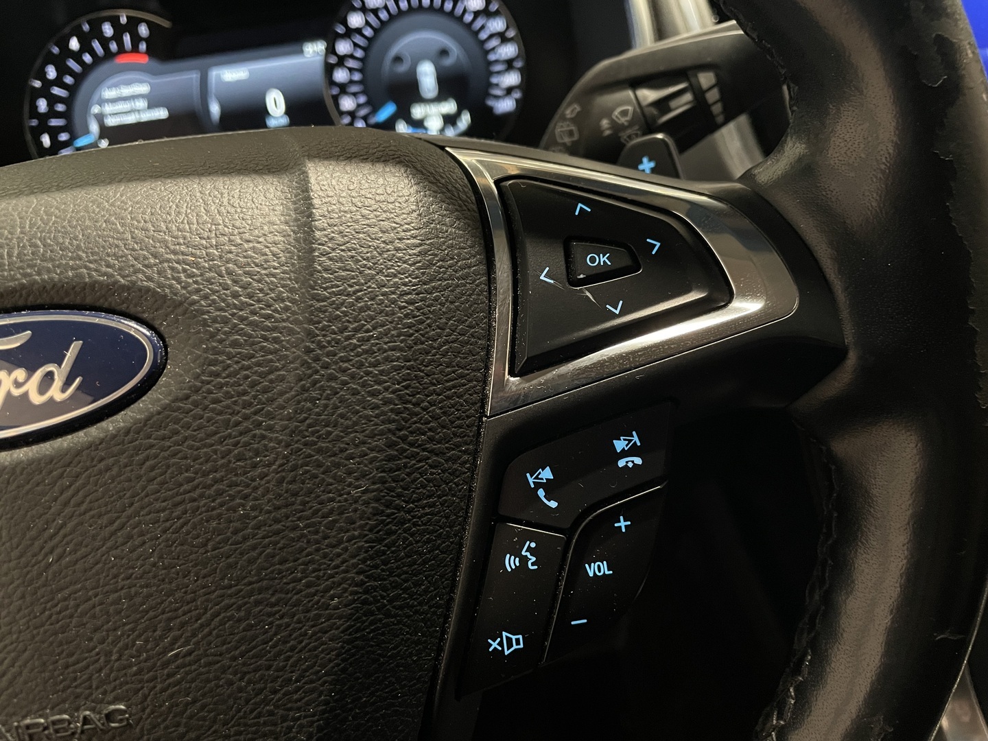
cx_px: 494
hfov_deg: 67.3
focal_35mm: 26
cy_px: 370
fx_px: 742
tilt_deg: -36.9
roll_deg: +8.7
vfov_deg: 53.1
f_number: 1.6
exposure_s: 1/37
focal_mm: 4.2
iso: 500
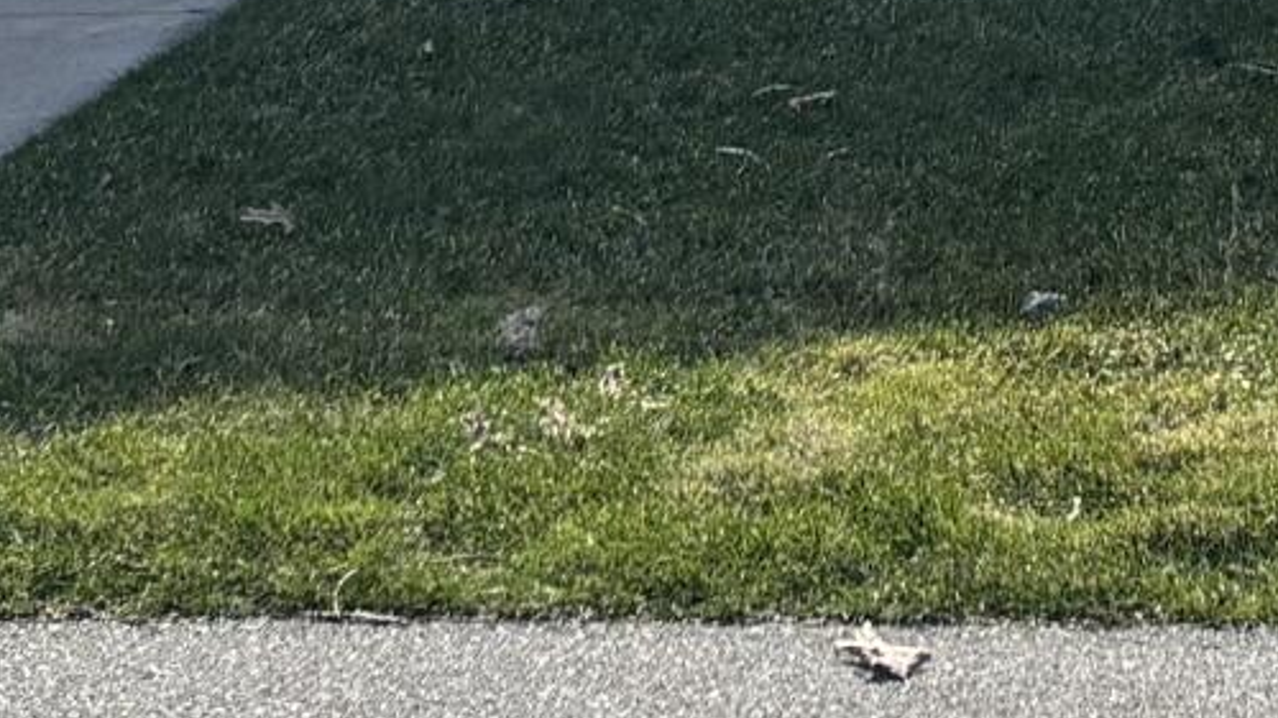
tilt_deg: -1.9
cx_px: 1089
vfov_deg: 6.8
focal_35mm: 170
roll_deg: +0.3
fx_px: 5760
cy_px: -925
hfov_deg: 12.6
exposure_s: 1/2710
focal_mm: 5.96
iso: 50
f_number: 1.6
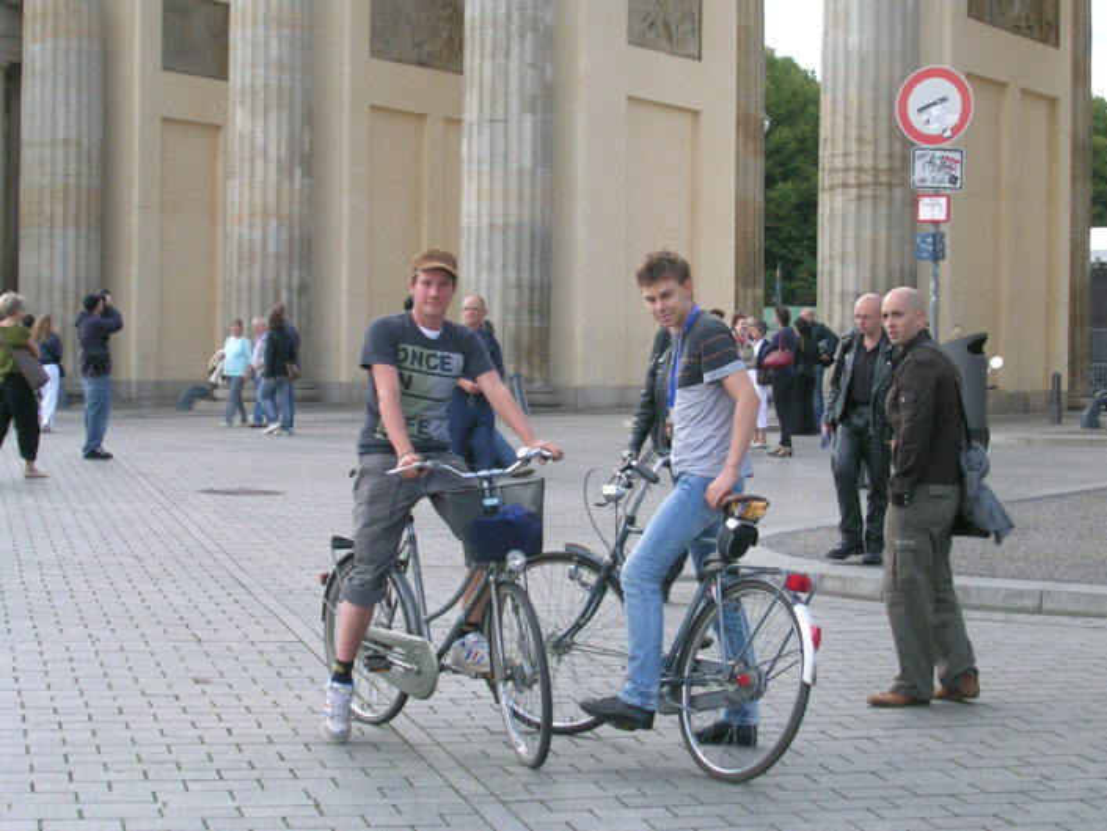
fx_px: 2623
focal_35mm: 82
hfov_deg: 23.8
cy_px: 416
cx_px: 554
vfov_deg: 18.0
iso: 50
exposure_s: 1/126
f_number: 4.1
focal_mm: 12.4
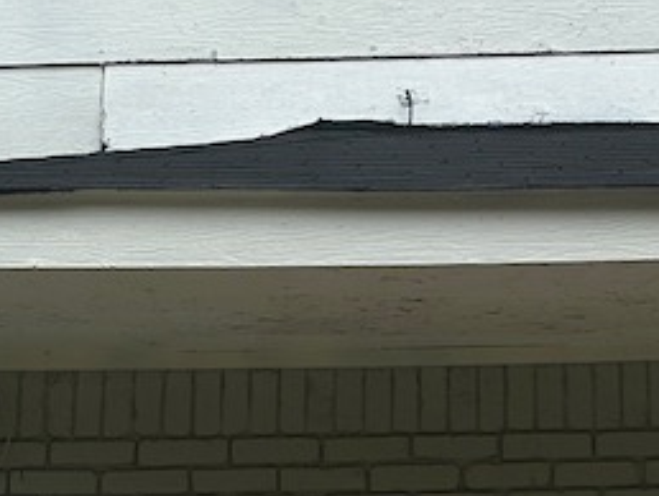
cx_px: 462
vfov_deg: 12.3
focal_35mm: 119
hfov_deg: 16.5
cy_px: 491
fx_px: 2268
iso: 80
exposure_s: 1/4545
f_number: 1.78
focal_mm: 6.86
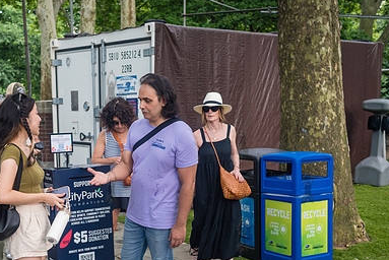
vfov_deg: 25.3
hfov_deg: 36.8
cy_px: 185
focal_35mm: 53
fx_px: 573
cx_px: 111
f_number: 4
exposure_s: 1/125
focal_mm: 35
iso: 250
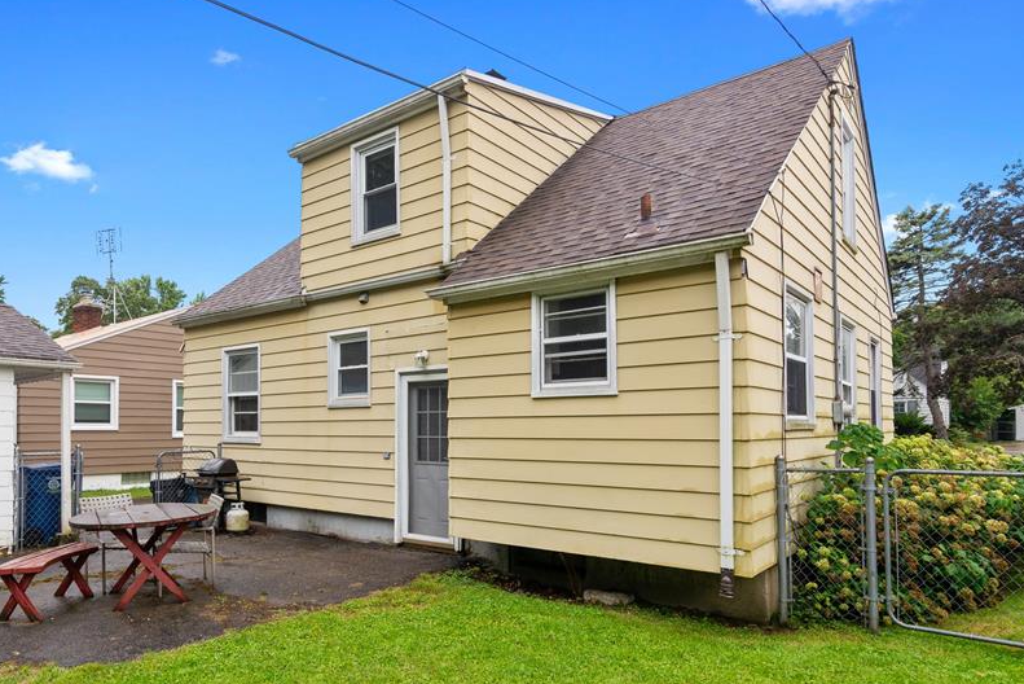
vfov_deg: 57.1
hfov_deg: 78.3
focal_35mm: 22
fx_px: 626
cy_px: 383
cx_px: 452
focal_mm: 17
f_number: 9
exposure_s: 1/160
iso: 320
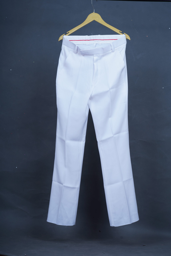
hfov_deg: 16.1
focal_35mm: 85
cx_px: 86
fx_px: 605
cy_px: 128
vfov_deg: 23.9
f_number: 9
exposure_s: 1/160
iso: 100
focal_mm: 85
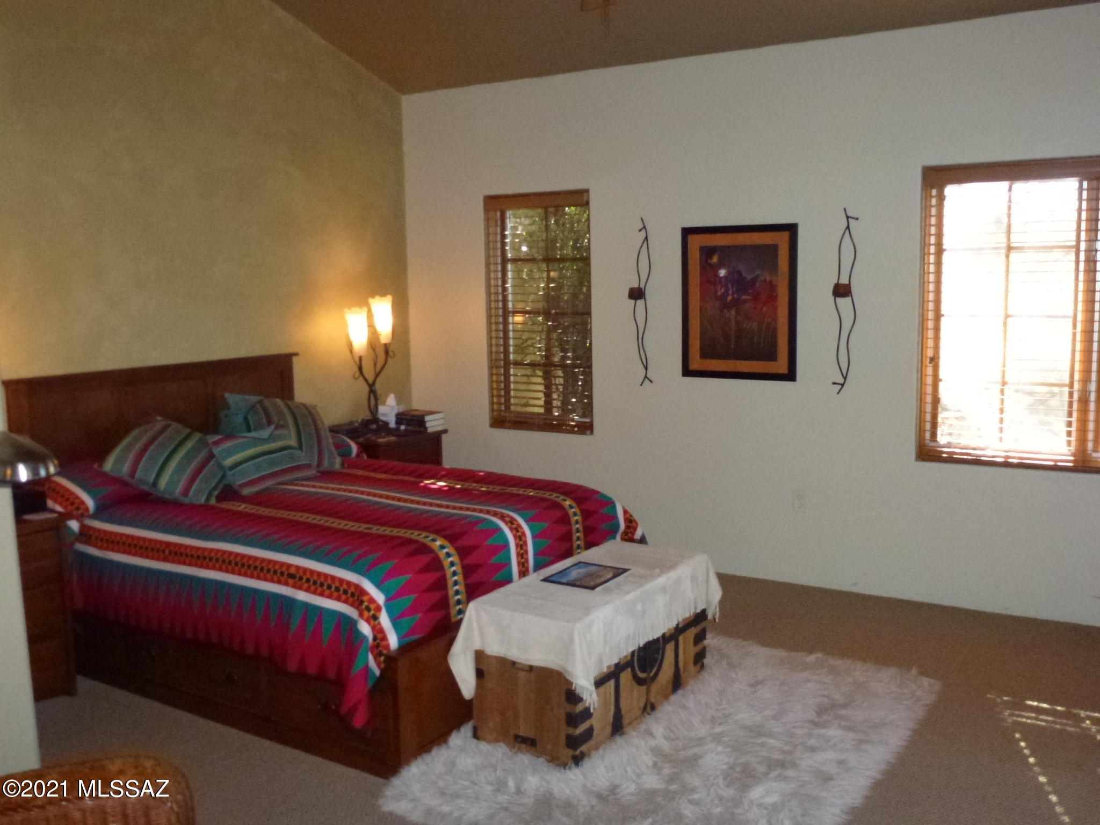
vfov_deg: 46.8
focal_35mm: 30
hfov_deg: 60.0
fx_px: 953
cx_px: 550
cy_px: 412
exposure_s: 1/60
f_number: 3.5
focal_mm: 5.4
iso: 640
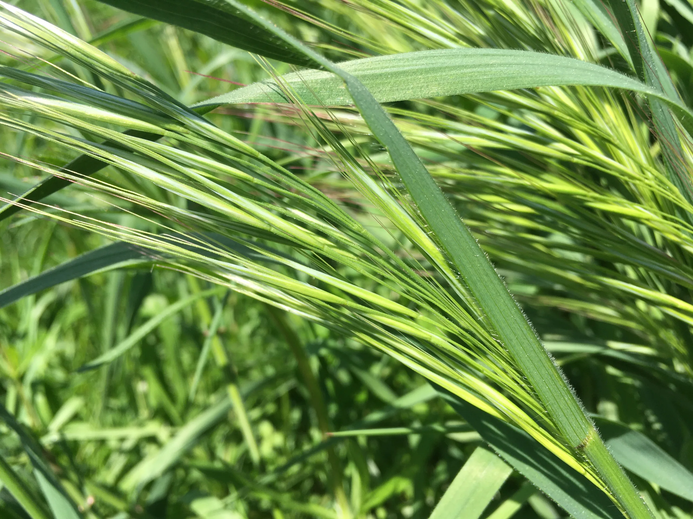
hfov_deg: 61.7
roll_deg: -1.6
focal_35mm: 29
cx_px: 346
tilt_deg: -24.9
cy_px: 260
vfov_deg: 48.2
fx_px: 581
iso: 25
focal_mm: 4.15
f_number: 2.2
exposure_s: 1/938
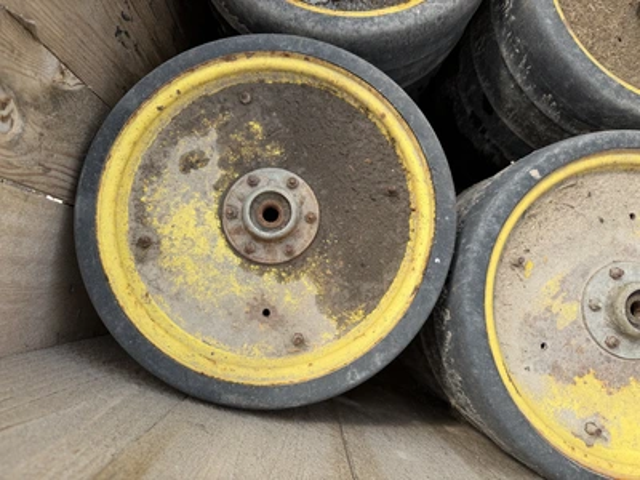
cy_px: 240
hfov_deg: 71.6
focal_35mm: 24
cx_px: 320
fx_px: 444
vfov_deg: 56.8
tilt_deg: -81.8
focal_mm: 6.76
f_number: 1.78
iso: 80
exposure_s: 1/1493
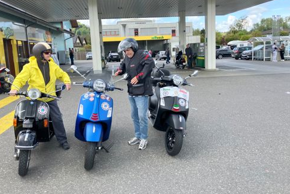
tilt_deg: -7.5
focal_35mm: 30
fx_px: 242
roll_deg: +2.0
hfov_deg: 61.9
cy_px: 86
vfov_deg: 43.6
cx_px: 146
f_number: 1.8
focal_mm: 3.99
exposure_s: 1/419
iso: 32
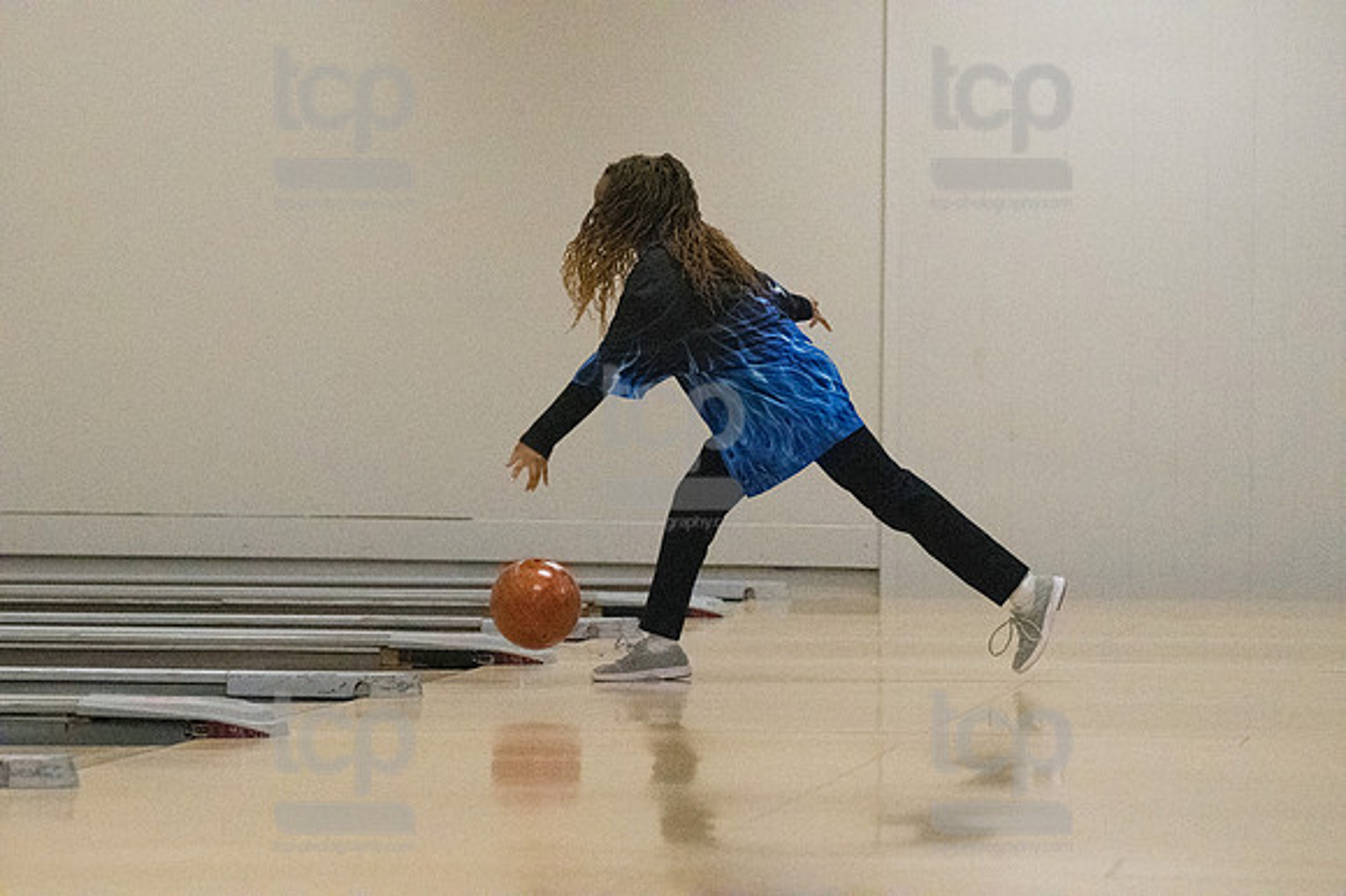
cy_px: 448
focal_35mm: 174
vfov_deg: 7.9
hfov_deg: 11.8
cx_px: 673
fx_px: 6502
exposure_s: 1/1250
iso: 10000
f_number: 4
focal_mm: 116
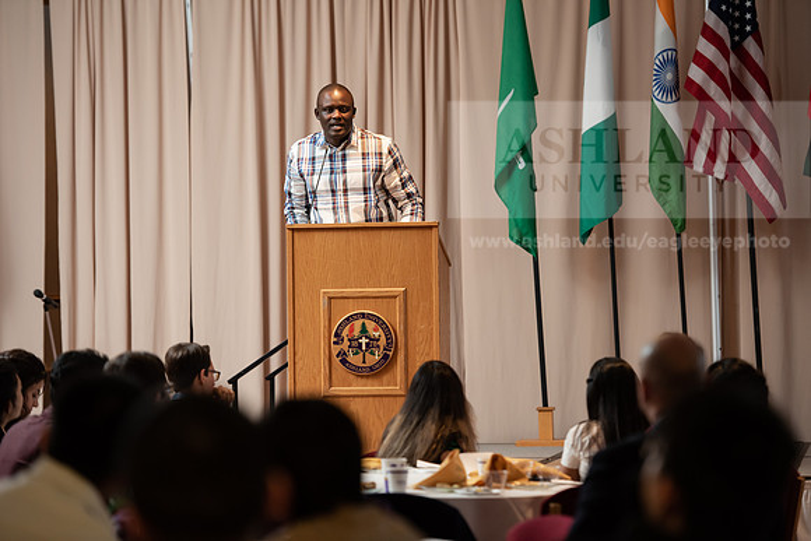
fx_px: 3042
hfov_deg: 15.2
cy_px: 270
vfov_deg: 10.2
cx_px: 406
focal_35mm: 135
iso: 1250
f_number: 3.2
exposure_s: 1/200
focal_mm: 135
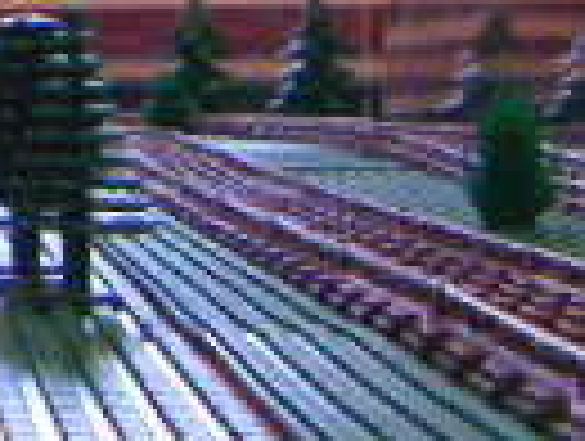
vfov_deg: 8.1
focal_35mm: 182
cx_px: -760
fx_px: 3081
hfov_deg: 9.7
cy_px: -117
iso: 400
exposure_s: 1/30
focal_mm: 4.8
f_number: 2.8
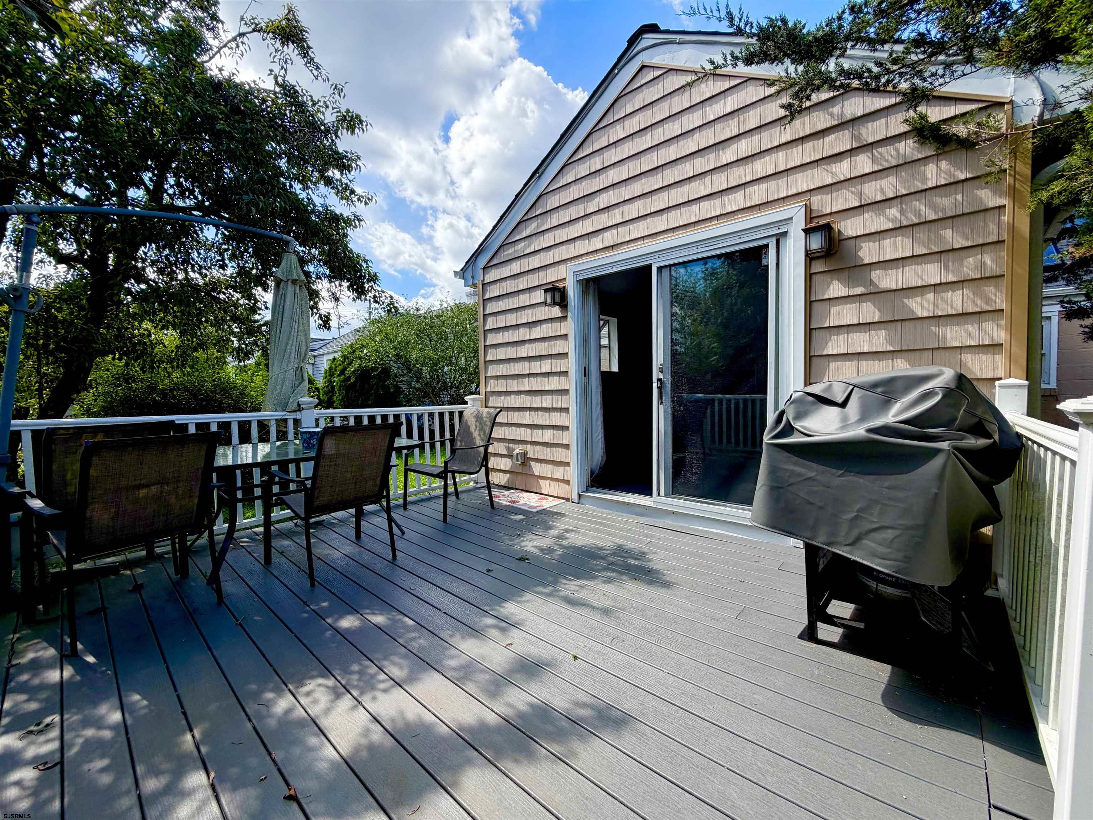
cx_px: 546
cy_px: 410
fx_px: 442
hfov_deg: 102.1
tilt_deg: +0.0
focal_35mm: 14
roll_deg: +1.0
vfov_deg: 85.7
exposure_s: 1/574
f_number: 2.2
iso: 40
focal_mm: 2.22
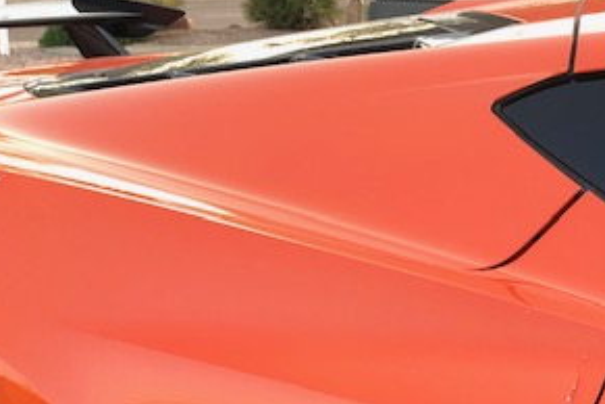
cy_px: 473
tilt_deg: -25.9
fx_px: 1075
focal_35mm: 64
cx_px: 175
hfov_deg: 31.0
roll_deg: -1.4
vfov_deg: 20.0
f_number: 1.8
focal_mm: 3.99
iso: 25
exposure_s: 1/30
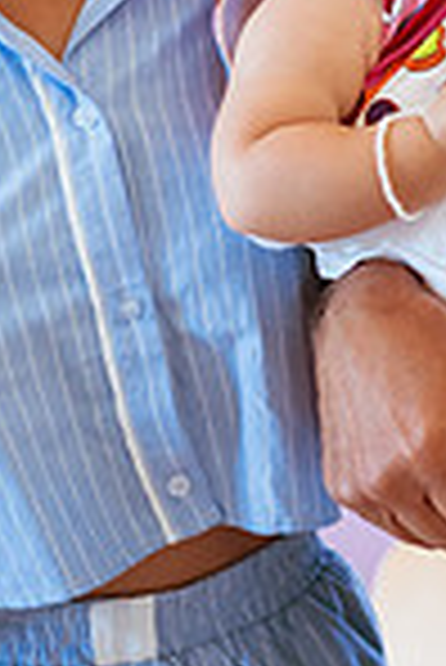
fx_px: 2540
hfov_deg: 9.8
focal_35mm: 137
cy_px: -34
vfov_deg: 14.7
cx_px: 577
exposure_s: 1/320
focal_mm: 35
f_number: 2
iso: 500
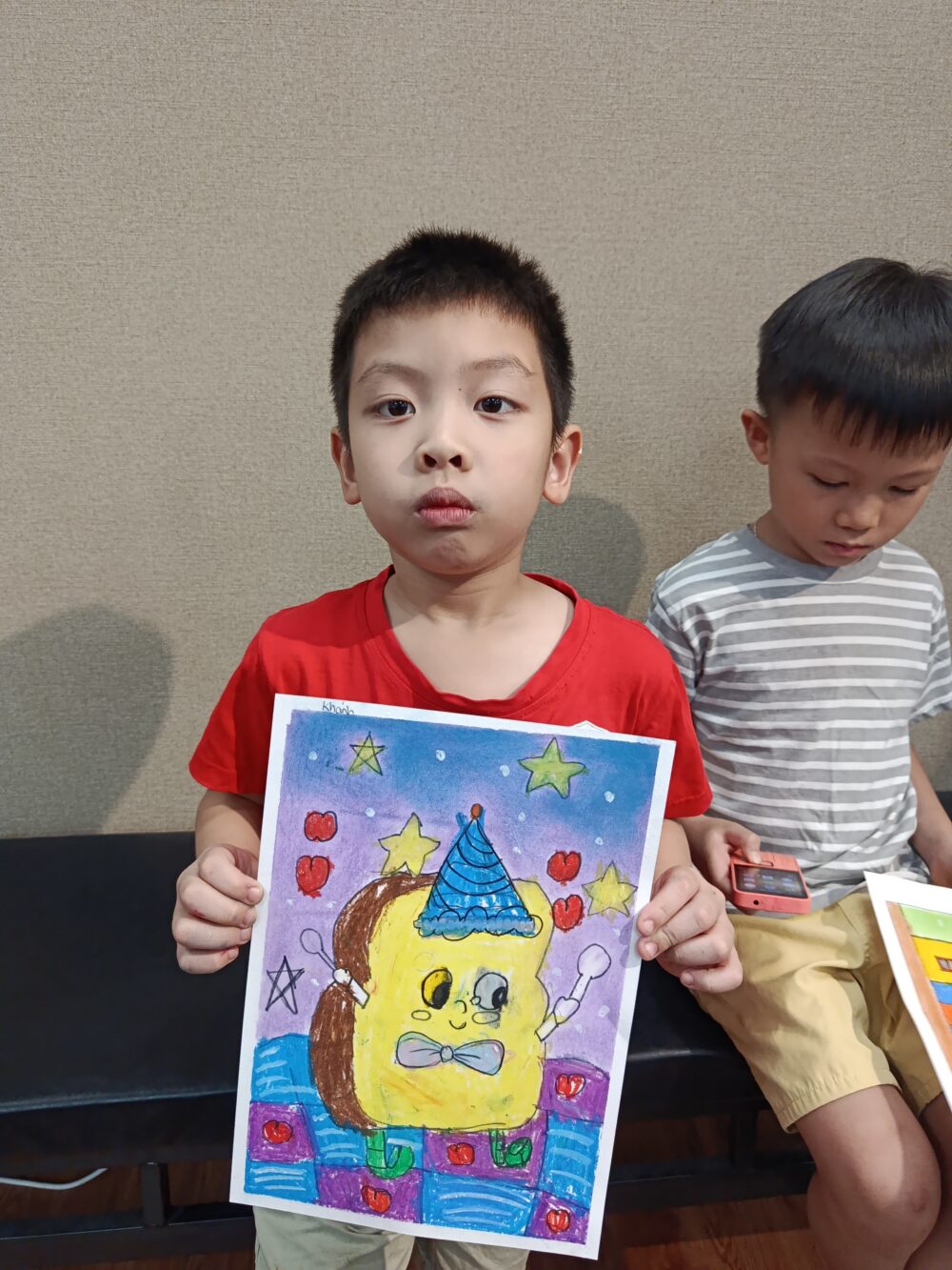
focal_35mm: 24
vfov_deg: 71.6
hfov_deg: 56.8
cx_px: 476
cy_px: 635
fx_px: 880
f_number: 1.7
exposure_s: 1/100
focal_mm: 5.24
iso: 676
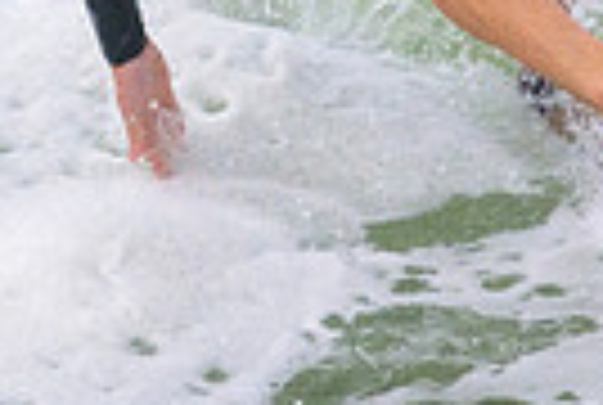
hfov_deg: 0.6
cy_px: -191
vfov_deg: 0.4
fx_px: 57933
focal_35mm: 3451
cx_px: 284
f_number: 11
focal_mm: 800
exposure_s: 1/3200
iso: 2800
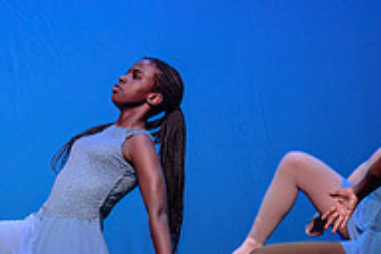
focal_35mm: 469
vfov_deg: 2.9
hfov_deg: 4.4
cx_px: -48
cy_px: 233
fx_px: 4963
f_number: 2.8
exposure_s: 1/500
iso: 1250
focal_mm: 155
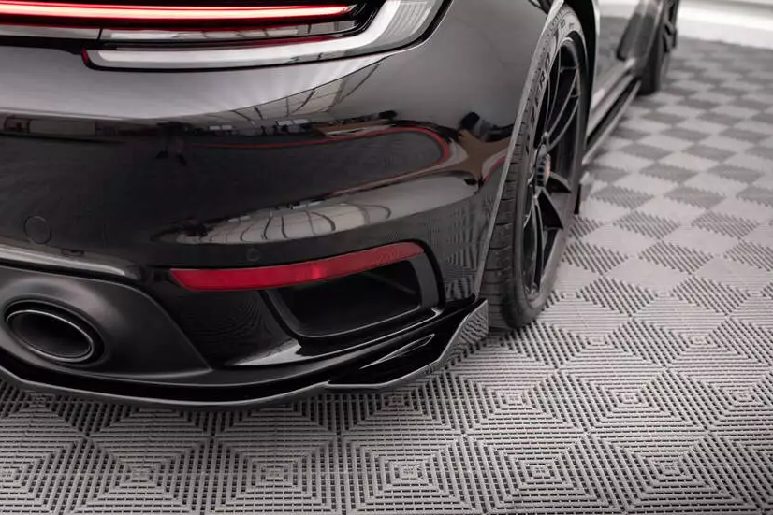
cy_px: 304
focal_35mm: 44
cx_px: 319
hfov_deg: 44.3
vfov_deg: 30.5
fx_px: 945
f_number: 2.2
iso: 1250
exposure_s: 1/125
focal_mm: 35
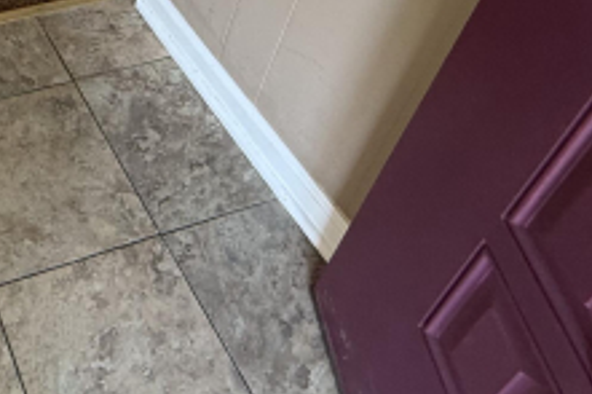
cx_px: -98
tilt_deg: -27.9
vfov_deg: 23.2
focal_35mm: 44
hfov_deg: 36.0
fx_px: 723
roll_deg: -0.7
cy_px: -228
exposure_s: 1/60
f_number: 2.2
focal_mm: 2.22
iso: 200
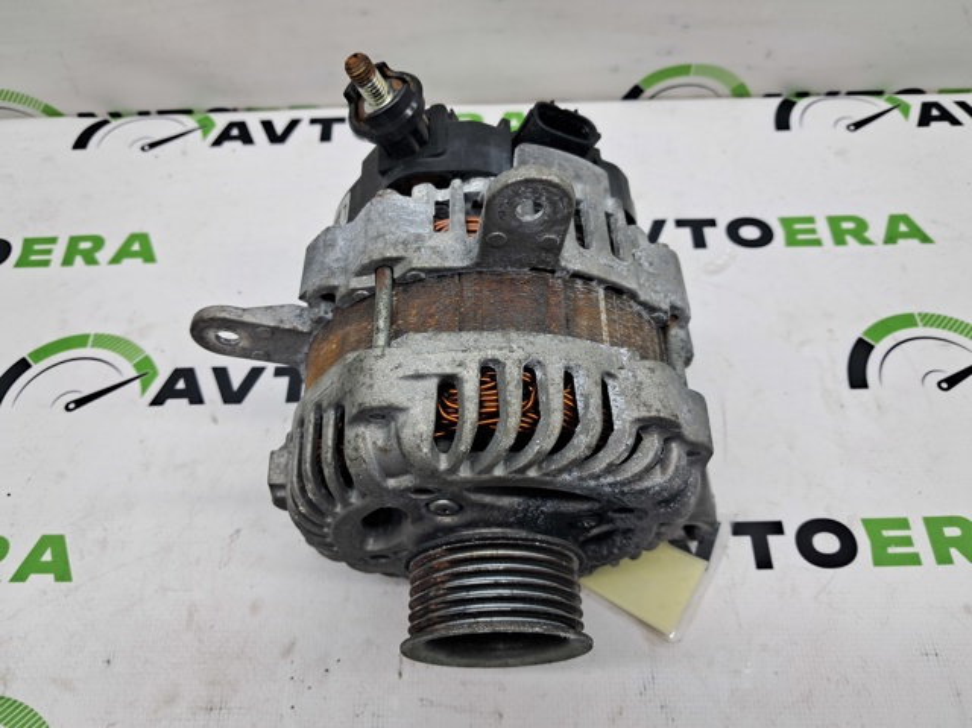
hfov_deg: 65.4
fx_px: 758
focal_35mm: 27
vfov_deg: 51.3
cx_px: 486
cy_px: 364
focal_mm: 4
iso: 50
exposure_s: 1/100
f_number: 1.8
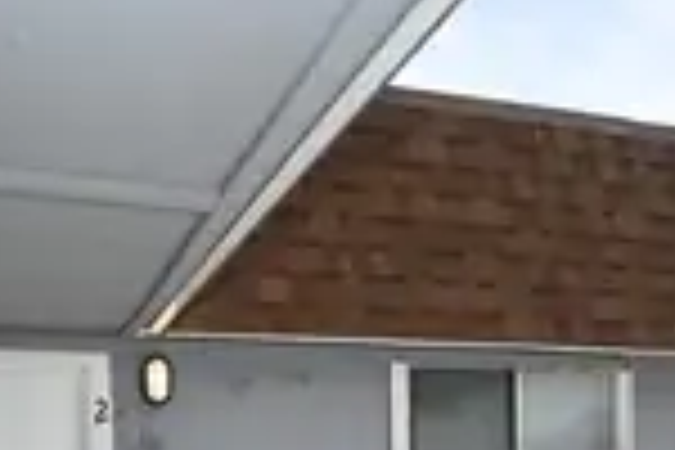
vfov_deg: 25.5
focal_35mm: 48
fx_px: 900
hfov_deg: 41.1
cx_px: 333
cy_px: 524
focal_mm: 12
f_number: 9
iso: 100
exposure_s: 1/200
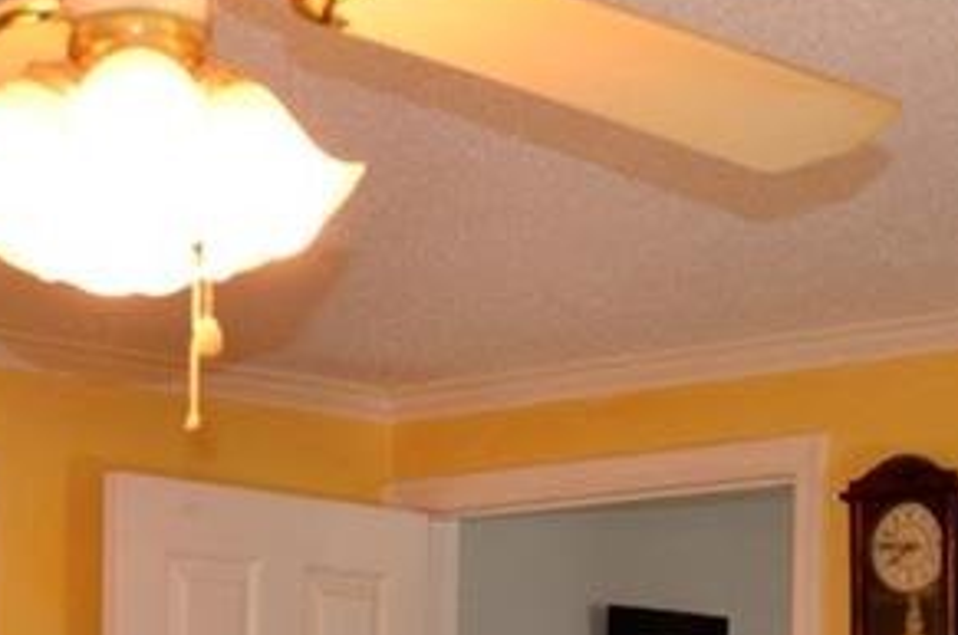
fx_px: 3082
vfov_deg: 11.2
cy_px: 1012
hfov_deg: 17.3
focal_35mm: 116
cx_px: 7
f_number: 3.8
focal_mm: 22
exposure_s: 1/100
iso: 400
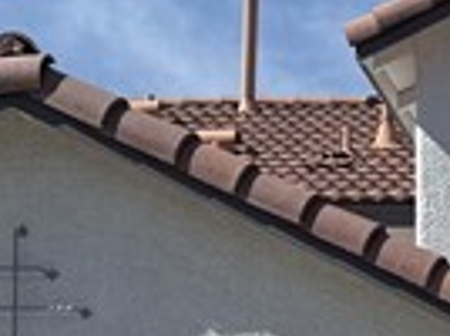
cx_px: 776
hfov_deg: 10.2
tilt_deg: +3.8
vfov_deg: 7.5
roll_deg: +0.3
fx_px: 2388
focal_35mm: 184
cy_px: 803
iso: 80
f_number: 1.78
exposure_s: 1/6711
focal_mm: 6.76
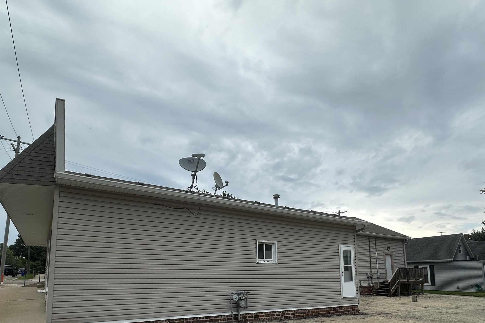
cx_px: 212
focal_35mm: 22
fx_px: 296
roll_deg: -0.4
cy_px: 242
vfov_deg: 54.6
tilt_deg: +6.5
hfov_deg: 78.2
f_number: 2.2
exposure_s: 1/932
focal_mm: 2.22
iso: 40
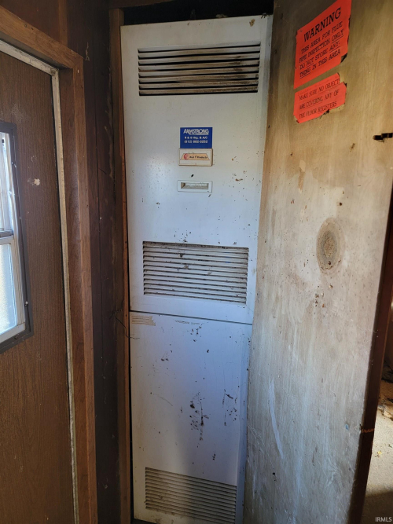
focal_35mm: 24
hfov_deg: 56.8
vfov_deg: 71.6
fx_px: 363
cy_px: 262
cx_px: 196
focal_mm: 6.7
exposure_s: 1/60
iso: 200
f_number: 1.8
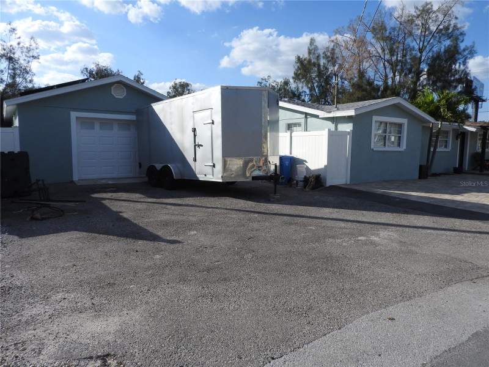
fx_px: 339
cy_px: 184
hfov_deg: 71.6
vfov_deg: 56.8
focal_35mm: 24
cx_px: 244
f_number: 3.3
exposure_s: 1/1600
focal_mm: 4.3
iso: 100
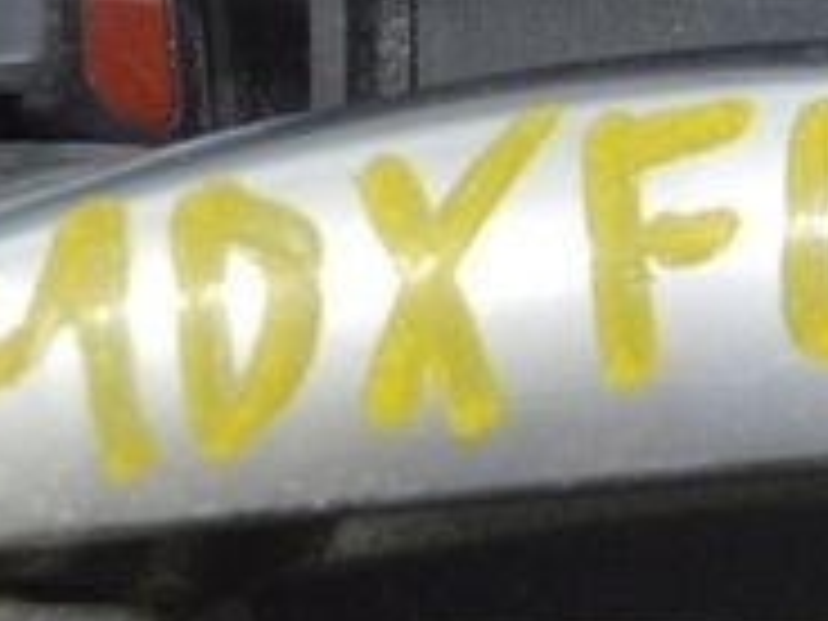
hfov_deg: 10.6
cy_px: 160
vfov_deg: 8.0
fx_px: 4417
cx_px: 850
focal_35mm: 185
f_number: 3.8
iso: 400
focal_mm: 23
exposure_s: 1/60
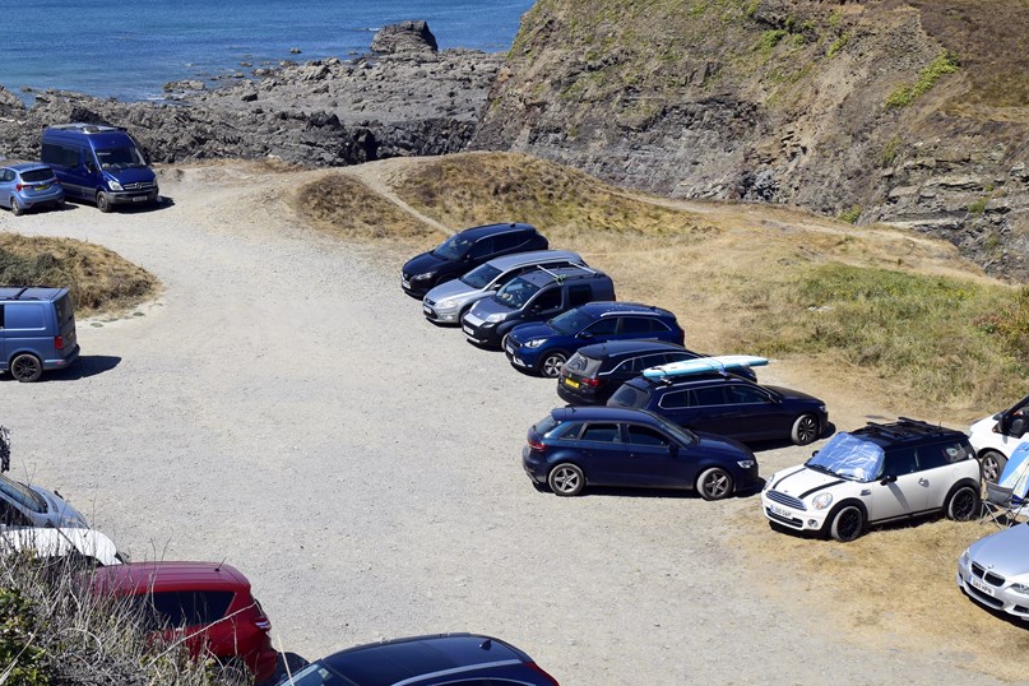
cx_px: 323
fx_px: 1658
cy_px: 286
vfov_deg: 23.4
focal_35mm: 58
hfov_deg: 34.1
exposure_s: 1/500
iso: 320
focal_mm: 26
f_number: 11
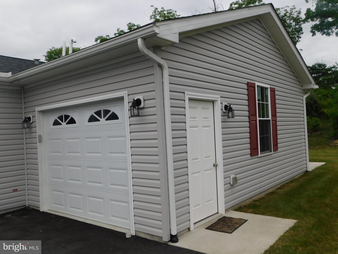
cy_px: 127
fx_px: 293
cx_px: 169
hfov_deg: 60.0
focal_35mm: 30
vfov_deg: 46.8
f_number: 6.4
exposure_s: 1/500
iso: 125
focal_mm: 5.3
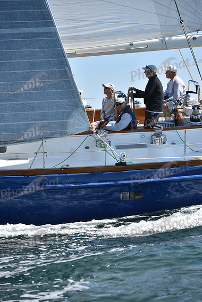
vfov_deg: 12.6
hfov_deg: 8.4
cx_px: 102
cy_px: 152
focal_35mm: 163
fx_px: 1370
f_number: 5.6
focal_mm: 160
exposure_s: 1/1600
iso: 250
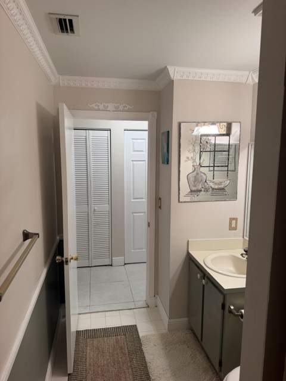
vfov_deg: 71.6
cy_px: 190
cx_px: 143
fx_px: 264
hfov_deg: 56.8
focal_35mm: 24
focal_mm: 6.76
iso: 160
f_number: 1.78
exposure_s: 1/120
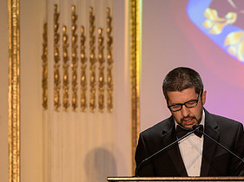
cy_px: 130
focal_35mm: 348
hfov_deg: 5.7
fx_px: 2450
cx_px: 196
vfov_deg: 4.3
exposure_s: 1/125
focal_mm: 175
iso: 1250
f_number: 3.2
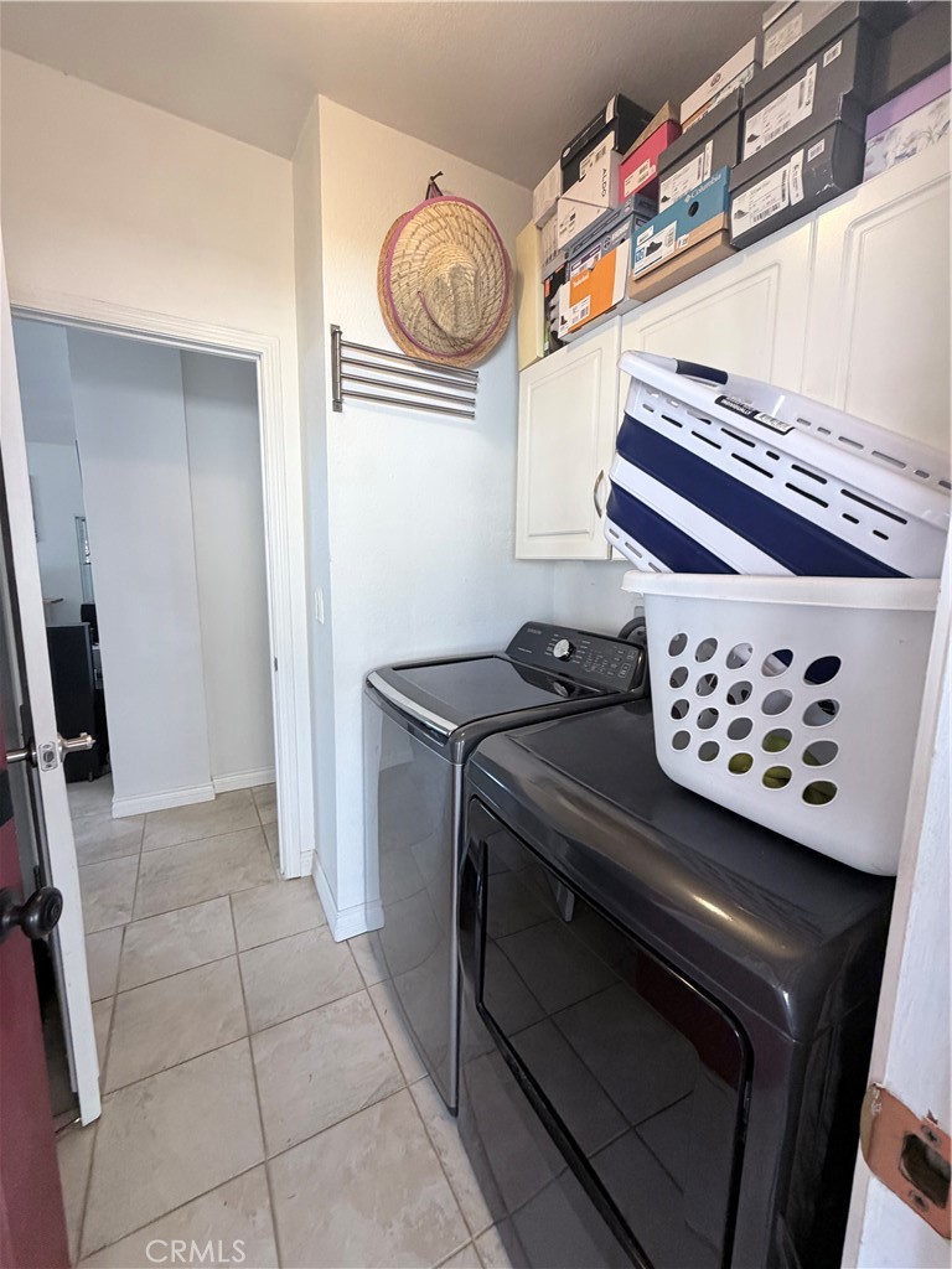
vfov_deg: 102.1
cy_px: 634
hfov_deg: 85.7
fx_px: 513
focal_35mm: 14
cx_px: 476
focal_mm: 2.22
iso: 320
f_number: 2.2
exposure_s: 1/121
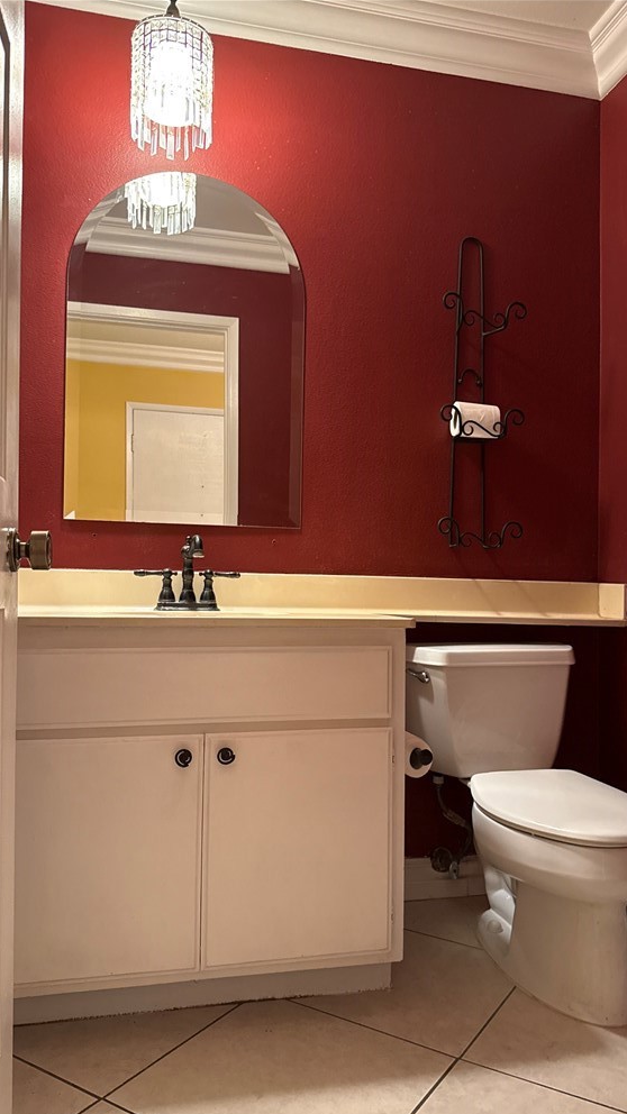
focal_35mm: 27
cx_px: 322
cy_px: 574
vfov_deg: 69.8
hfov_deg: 42.9
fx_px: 798
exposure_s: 1/60
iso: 640
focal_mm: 6.76
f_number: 1.78
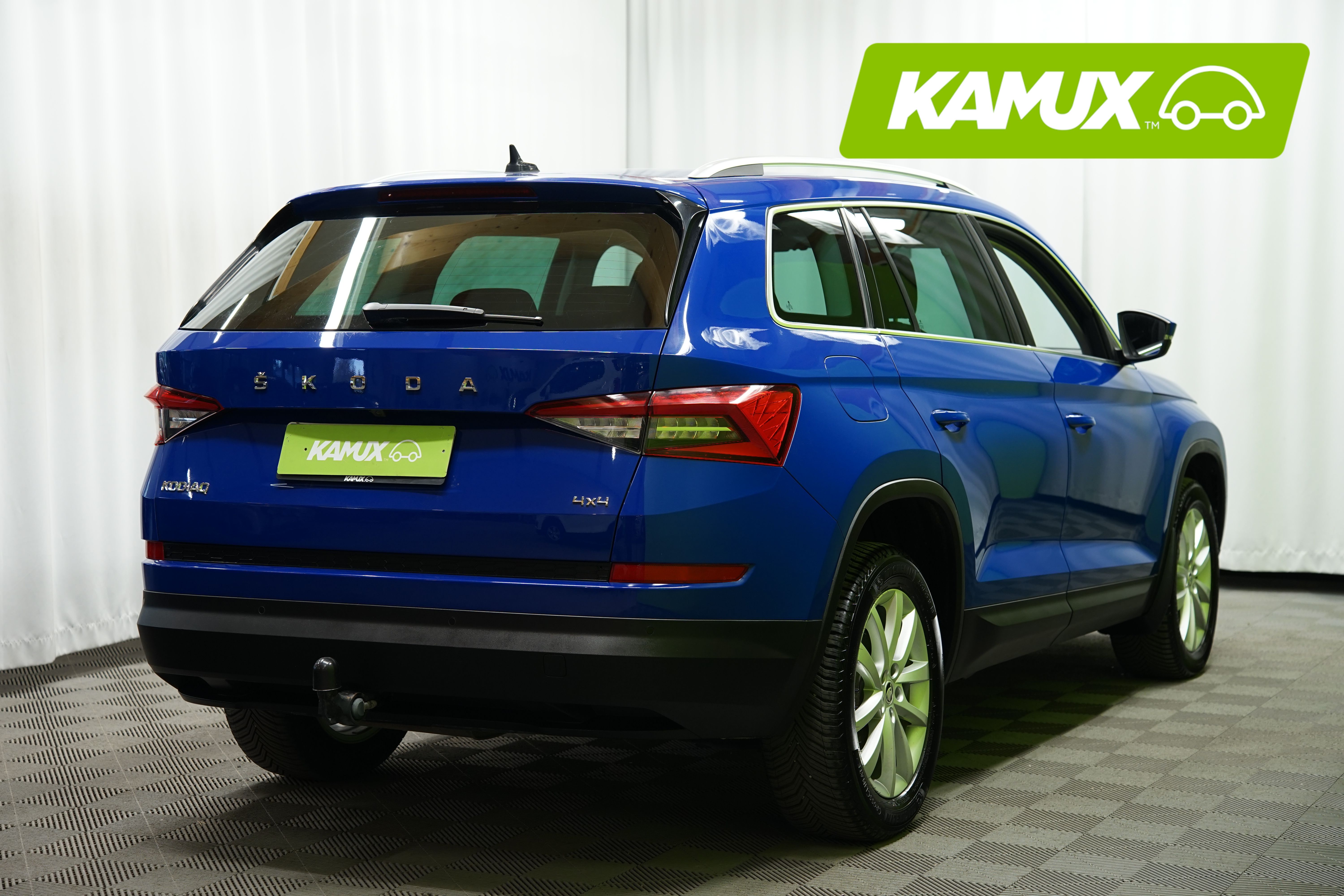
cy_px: 448
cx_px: 672
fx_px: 2277
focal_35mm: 61
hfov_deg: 32.9
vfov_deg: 22.3
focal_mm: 61
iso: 500
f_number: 4.5
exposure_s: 1/20
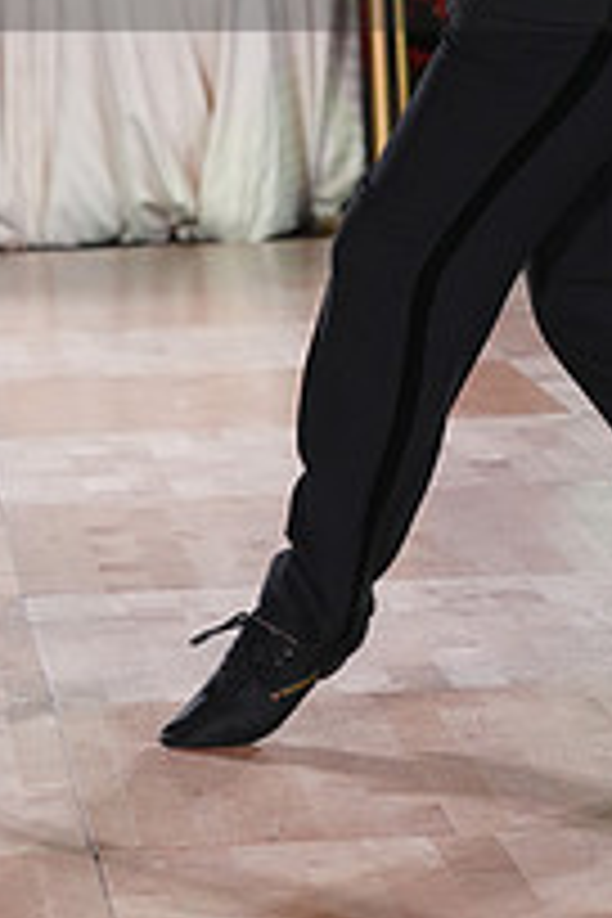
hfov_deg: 6.3
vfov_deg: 9.3
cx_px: 106
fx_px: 5584
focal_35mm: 219
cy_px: -117
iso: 2000
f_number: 4
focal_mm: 77
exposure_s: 1/400
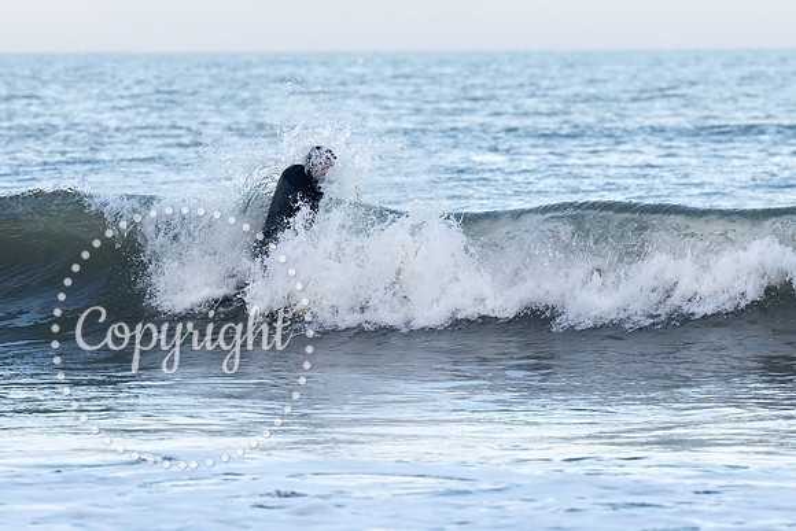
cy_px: 215
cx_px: 431
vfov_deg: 3.3
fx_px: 9205
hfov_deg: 5.0
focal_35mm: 416
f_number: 4
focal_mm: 200
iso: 160
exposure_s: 1/1000
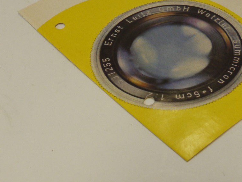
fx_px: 531
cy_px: 44
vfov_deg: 19.2
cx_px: 185
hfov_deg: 25.3
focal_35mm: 76
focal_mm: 24
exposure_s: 1/50
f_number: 10
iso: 800
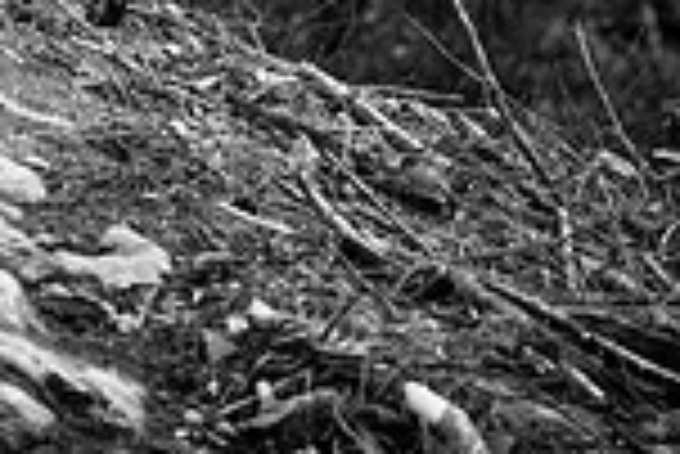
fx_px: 15258
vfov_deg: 1.7
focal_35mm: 807
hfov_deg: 2.5
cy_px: -402
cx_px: -230
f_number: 5.6
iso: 640
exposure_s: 1/800
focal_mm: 140
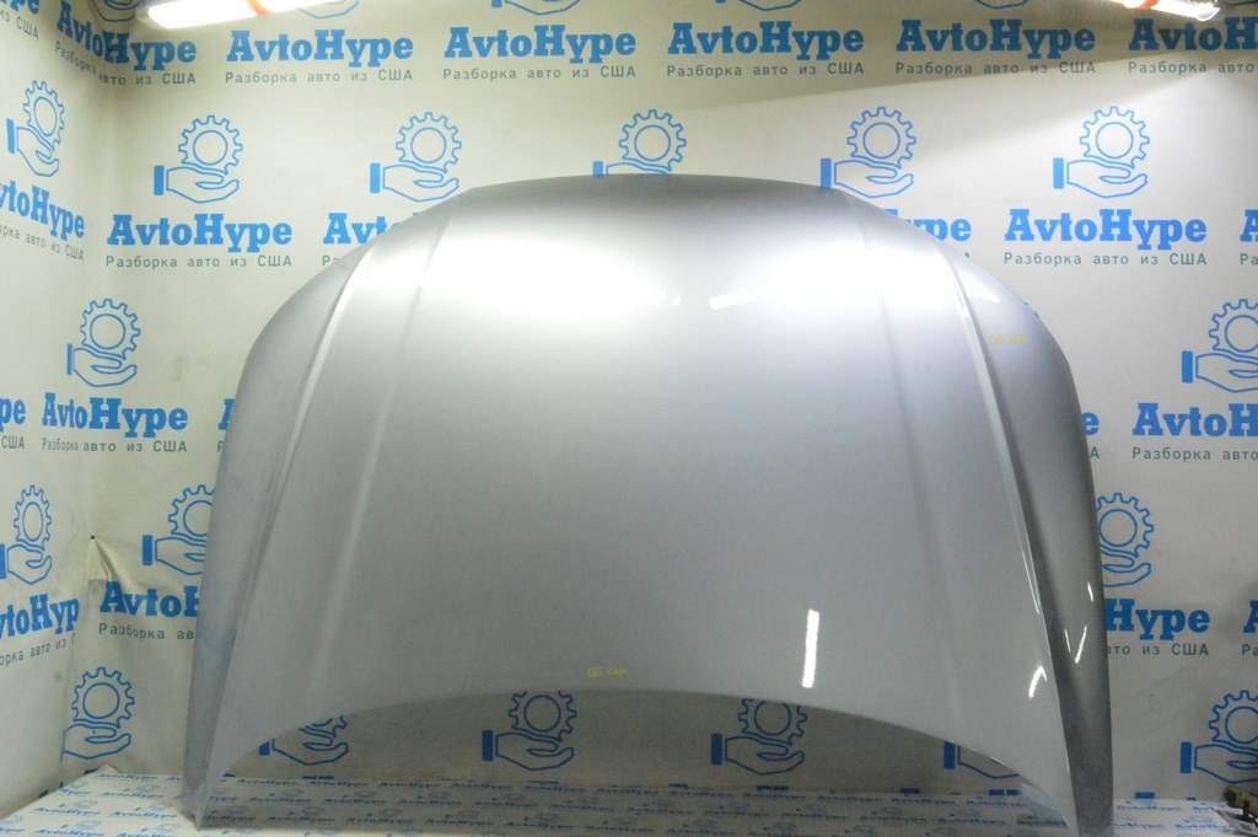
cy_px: 418
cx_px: 629
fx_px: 1205
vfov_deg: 38.3
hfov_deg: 55.1
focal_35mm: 34
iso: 6400
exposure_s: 1/30
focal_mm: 23
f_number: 20
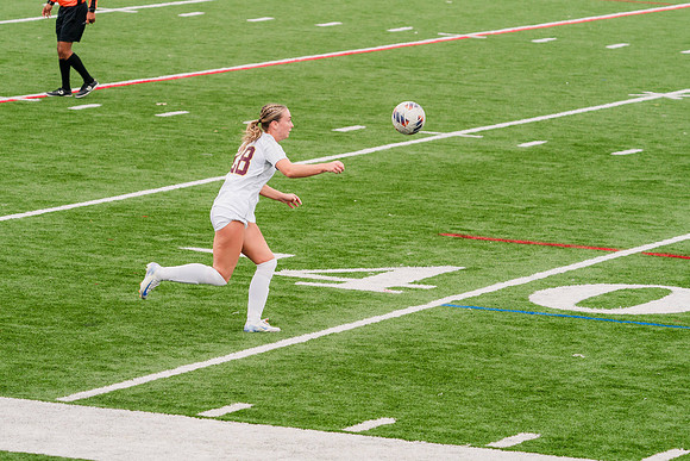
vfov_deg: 5.3
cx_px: 294
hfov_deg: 7.9
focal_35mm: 260
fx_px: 4980
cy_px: 229
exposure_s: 1/1600
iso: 640
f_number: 5.6
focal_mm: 200
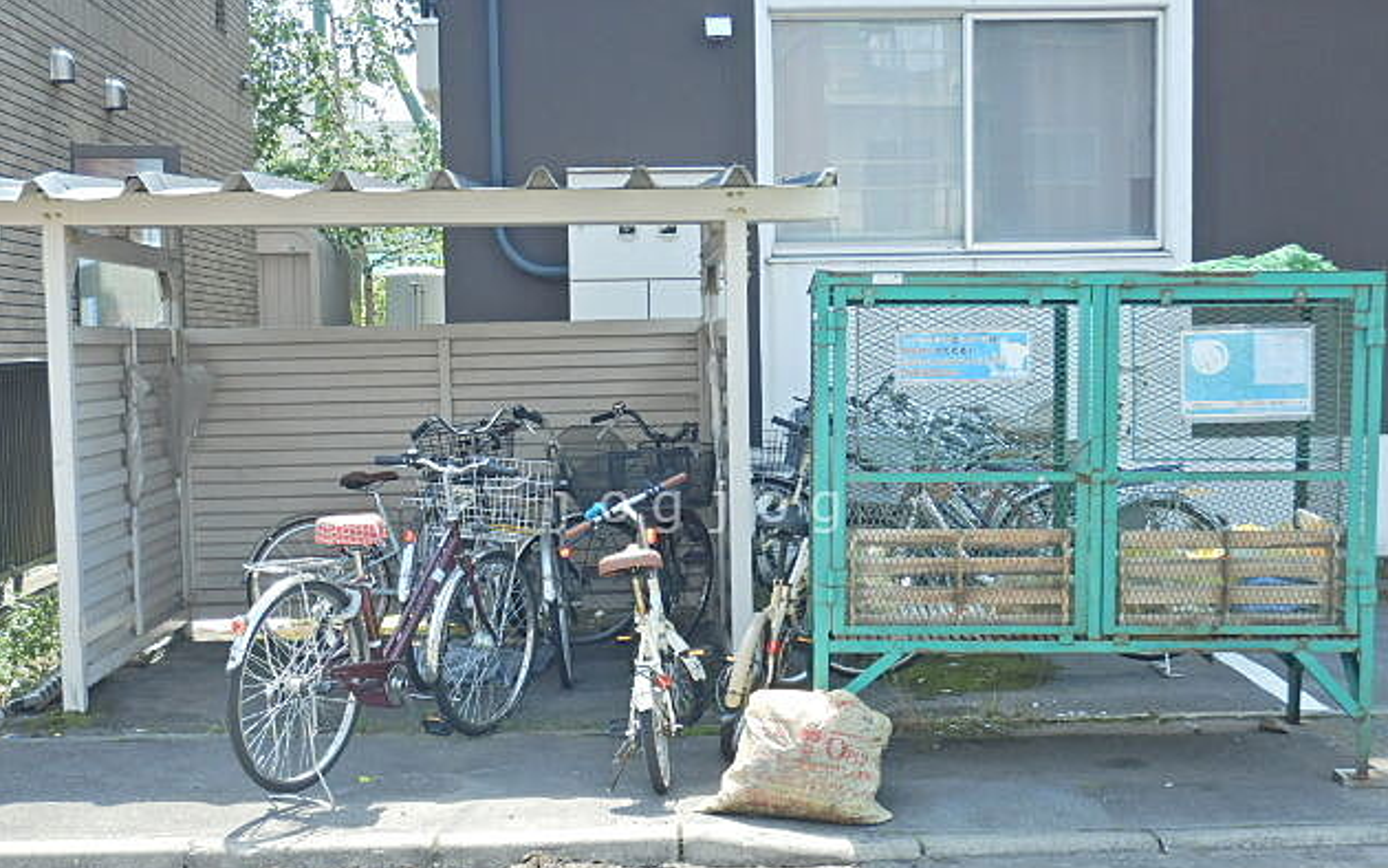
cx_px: 701
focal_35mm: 56
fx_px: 2119
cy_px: 507
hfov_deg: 36.3
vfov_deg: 23.1
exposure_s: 1/200
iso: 125
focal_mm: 9.2
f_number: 4.3
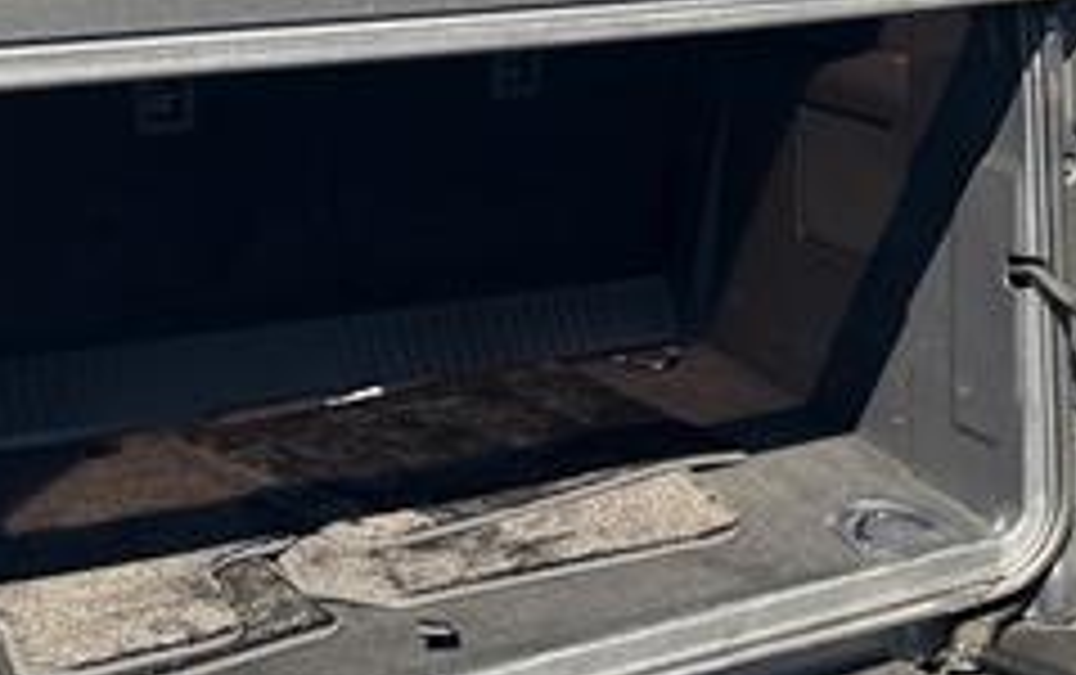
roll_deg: +1.0
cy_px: 243
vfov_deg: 19.2
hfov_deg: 28.9
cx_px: 986
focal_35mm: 68
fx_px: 1996
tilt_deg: -13.6
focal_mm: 6.76
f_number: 1.78
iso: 80
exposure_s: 1/643
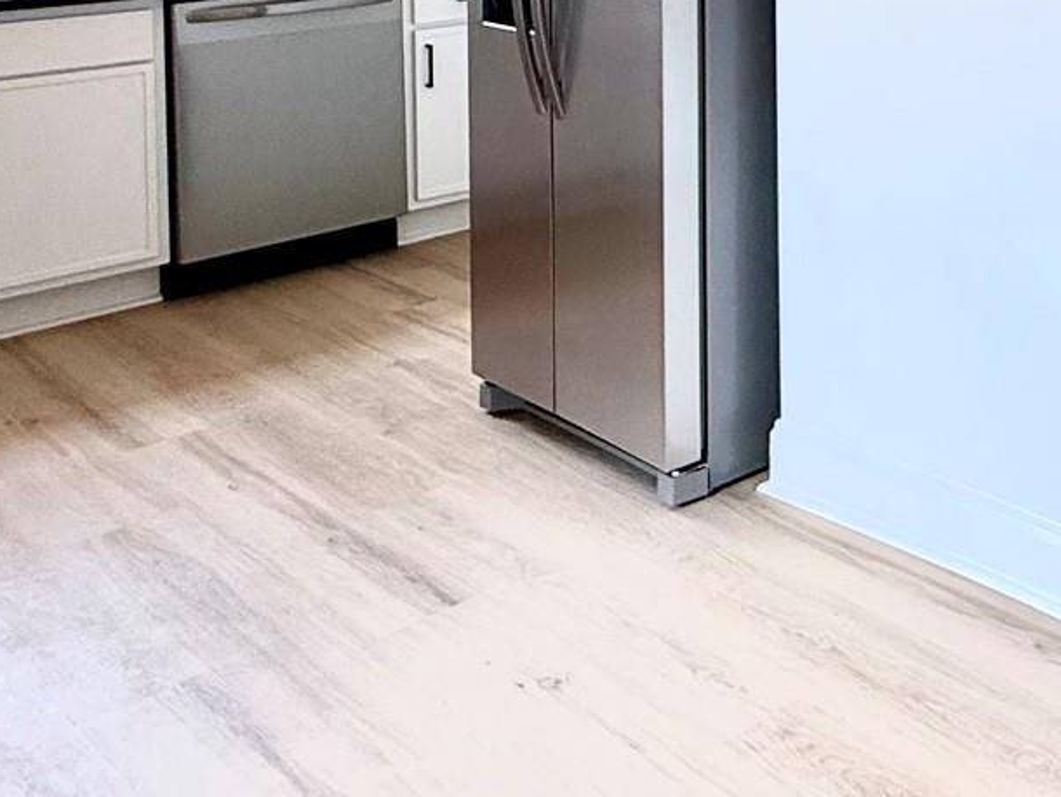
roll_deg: -0.2
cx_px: 1311
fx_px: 1441
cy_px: -150
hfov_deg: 32.4
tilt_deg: -2.3
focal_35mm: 47
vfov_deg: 27.4
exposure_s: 1/120
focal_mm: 2.22
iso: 80
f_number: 2.2
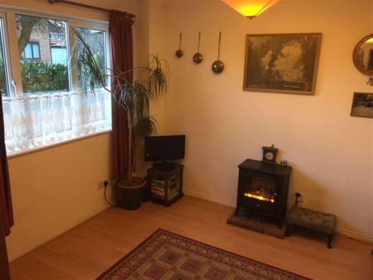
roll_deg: -1.8
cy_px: 140
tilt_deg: -14.4
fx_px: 312
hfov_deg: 61.7
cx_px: 186
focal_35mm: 29
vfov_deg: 48.2
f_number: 2.2
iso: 200
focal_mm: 4.15
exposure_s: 1/20
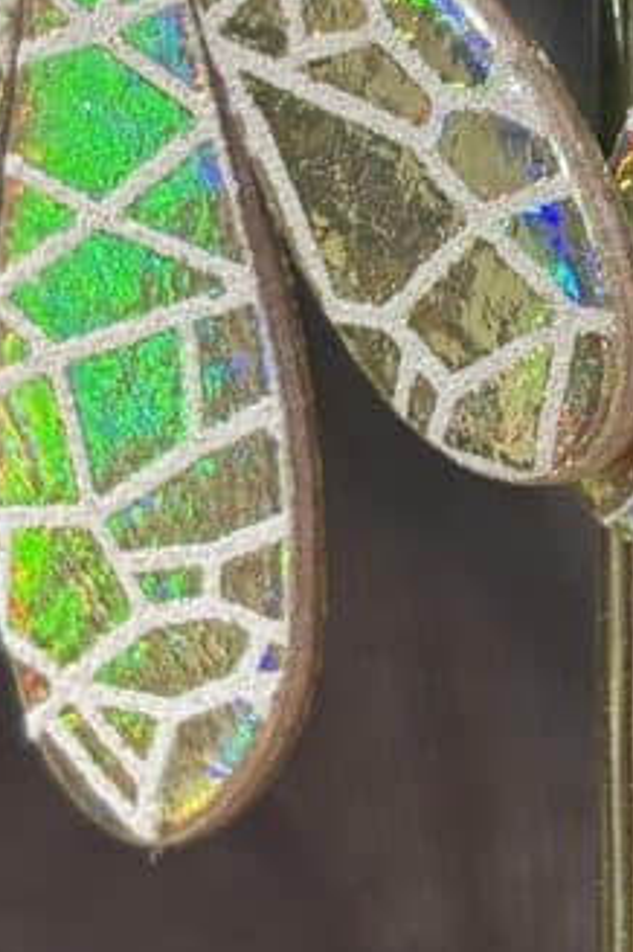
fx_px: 4466
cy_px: 157
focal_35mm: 169
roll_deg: -1.0
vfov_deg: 12.1
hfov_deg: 8.0
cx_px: 743
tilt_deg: -0.5
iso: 25
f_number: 1.6
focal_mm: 5.96
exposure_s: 1/50
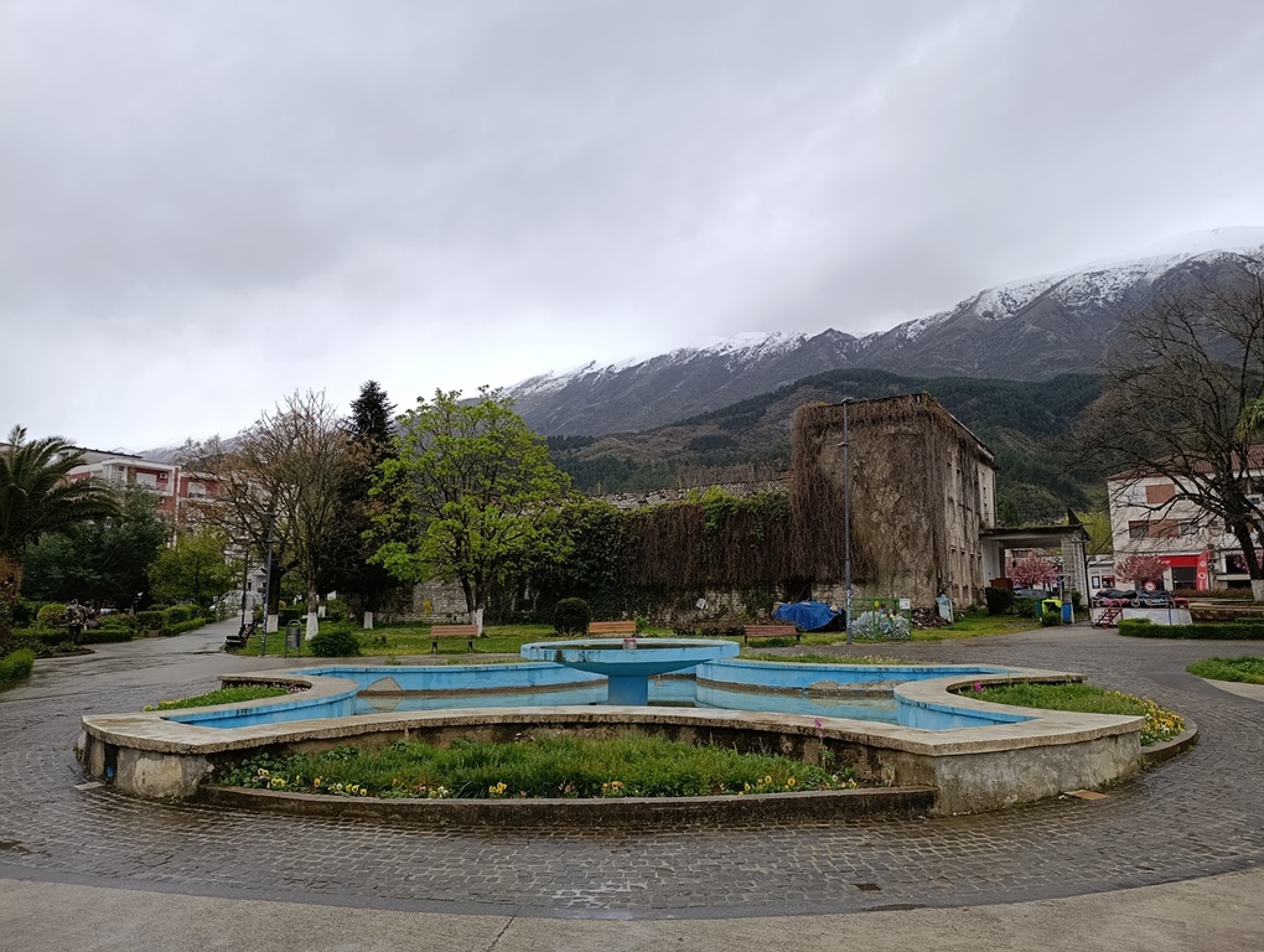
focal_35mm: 23
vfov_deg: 59.0
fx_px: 841
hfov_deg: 73.8
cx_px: 632
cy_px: 476
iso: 50
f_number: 1.65
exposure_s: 1/276
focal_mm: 6.11
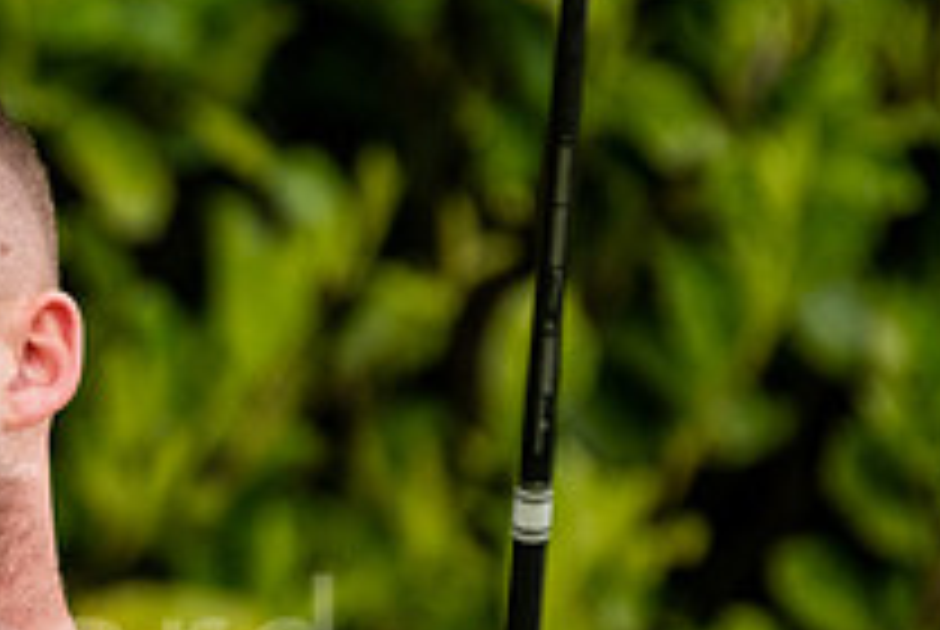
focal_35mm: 1584
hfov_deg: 1.3
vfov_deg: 0.9
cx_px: -237
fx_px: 41418
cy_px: 698
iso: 1600
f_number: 5.6
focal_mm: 380
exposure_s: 1/1600
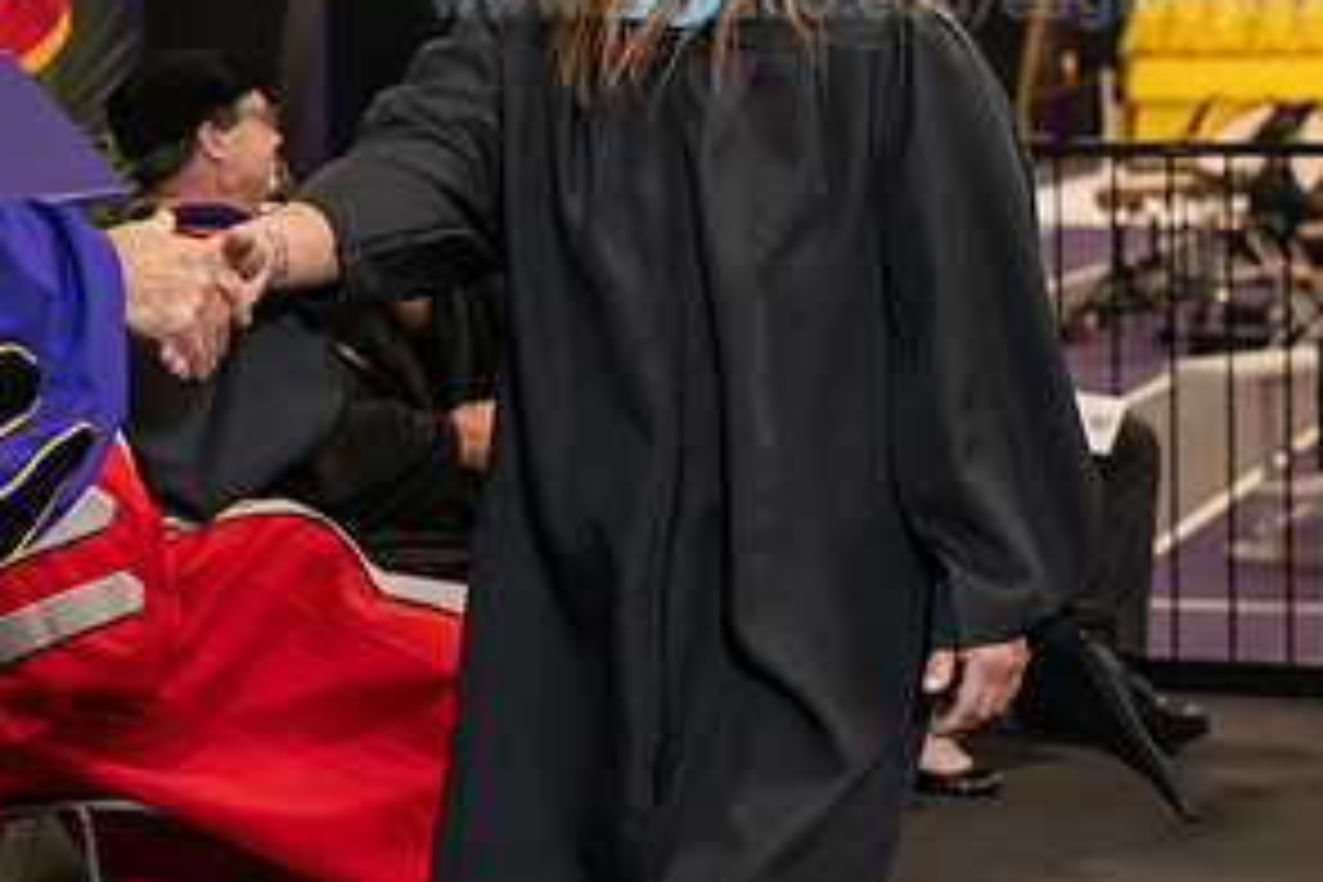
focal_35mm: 138
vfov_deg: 9.9
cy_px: 92
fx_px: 5071
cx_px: 225
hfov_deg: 14.8
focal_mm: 70
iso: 2000
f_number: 5
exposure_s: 1/125
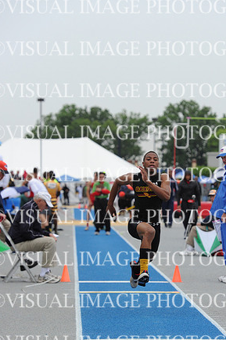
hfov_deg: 7.1
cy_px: 195
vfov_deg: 10.6
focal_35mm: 194
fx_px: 1828
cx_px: 141
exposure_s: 1/2000
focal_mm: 145
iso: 1600
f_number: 5
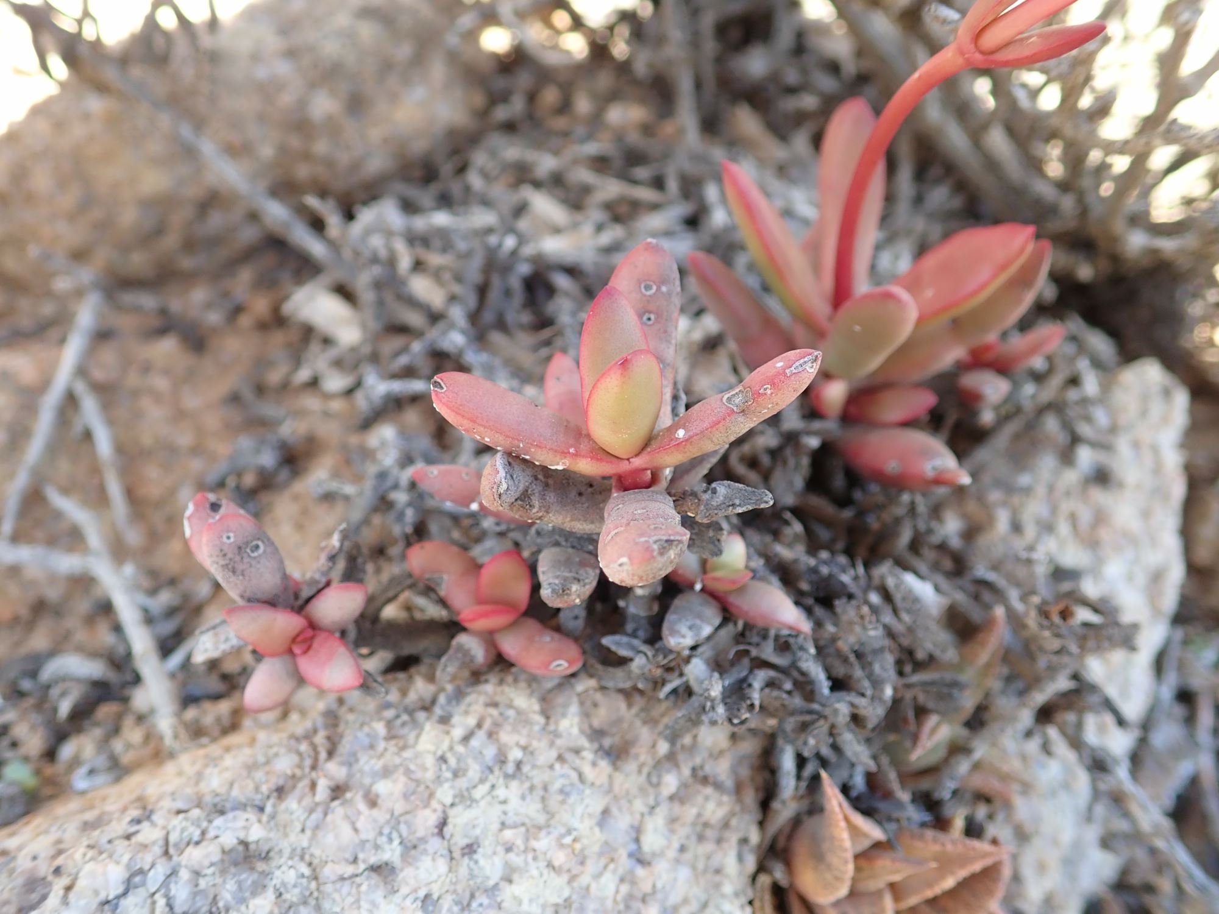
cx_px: 610
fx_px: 1056
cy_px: 457
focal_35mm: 30
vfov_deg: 46.8
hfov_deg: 60.0
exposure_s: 1/125
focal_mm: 5.5
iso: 160
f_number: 2.3
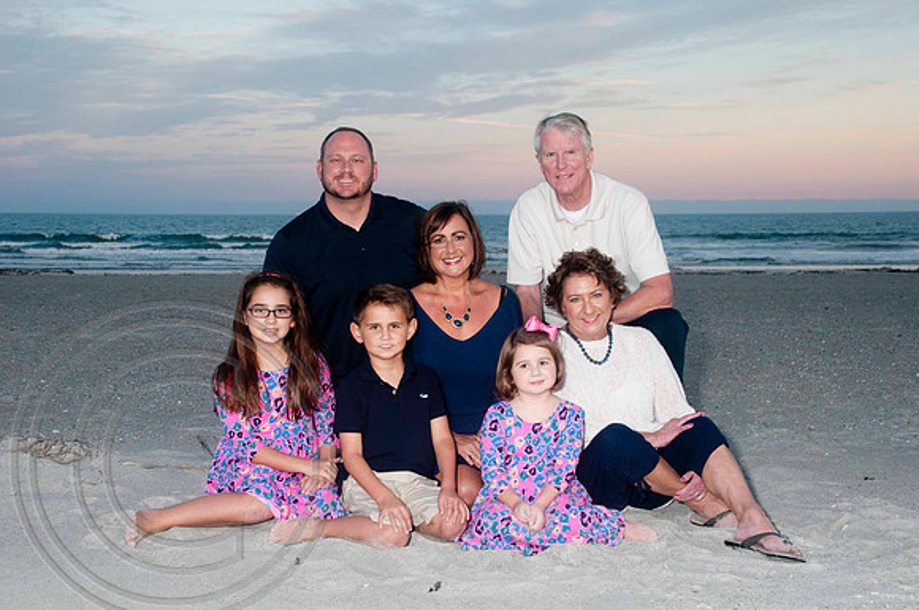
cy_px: 305
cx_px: 460
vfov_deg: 28.0
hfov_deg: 41.2
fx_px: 1224
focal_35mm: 48
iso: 200
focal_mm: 32
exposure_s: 1/60
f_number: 8
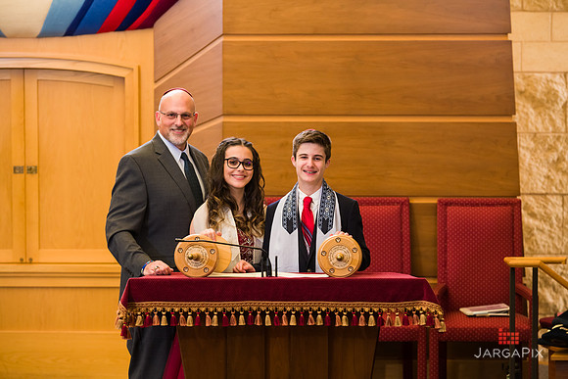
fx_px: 2130
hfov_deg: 15.2
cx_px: 284
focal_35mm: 135
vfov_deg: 10.2
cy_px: 190
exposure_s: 1/200
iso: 1000
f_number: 5.6
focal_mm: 135
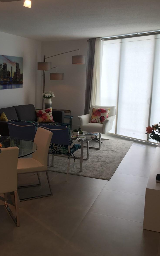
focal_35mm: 42
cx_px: 35
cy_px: 130
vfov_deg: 47.2
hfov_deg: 29.9
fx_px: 293
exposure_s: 1/40
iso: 32
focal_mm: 4.15
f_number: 2.2
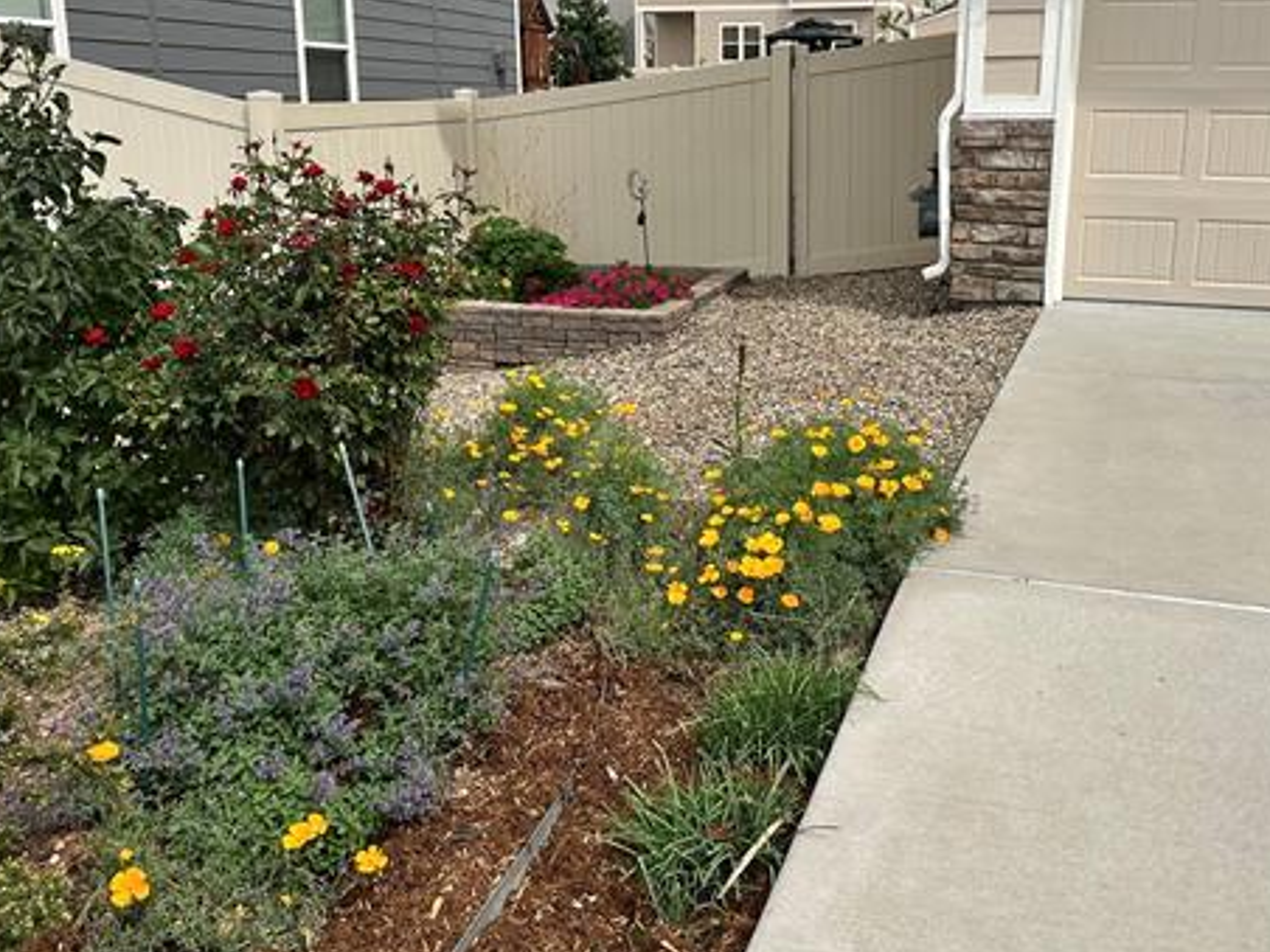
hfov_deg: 53.5
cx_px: 770
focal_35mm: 34
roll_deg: -0.9
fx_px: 1247
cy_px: 399
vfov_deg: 41.7
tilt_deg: -12.5
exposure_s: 1/4545
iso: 80
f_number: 1.78
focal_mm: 6.86
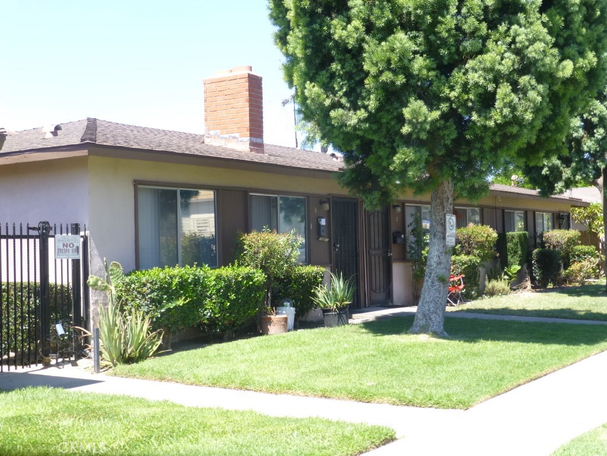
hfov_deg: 35.5
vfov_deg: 27.0
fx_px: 947
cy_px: 228
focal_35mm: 54
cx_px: 304
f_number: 4.6
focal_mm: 9.7
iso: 100
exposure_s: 1/160
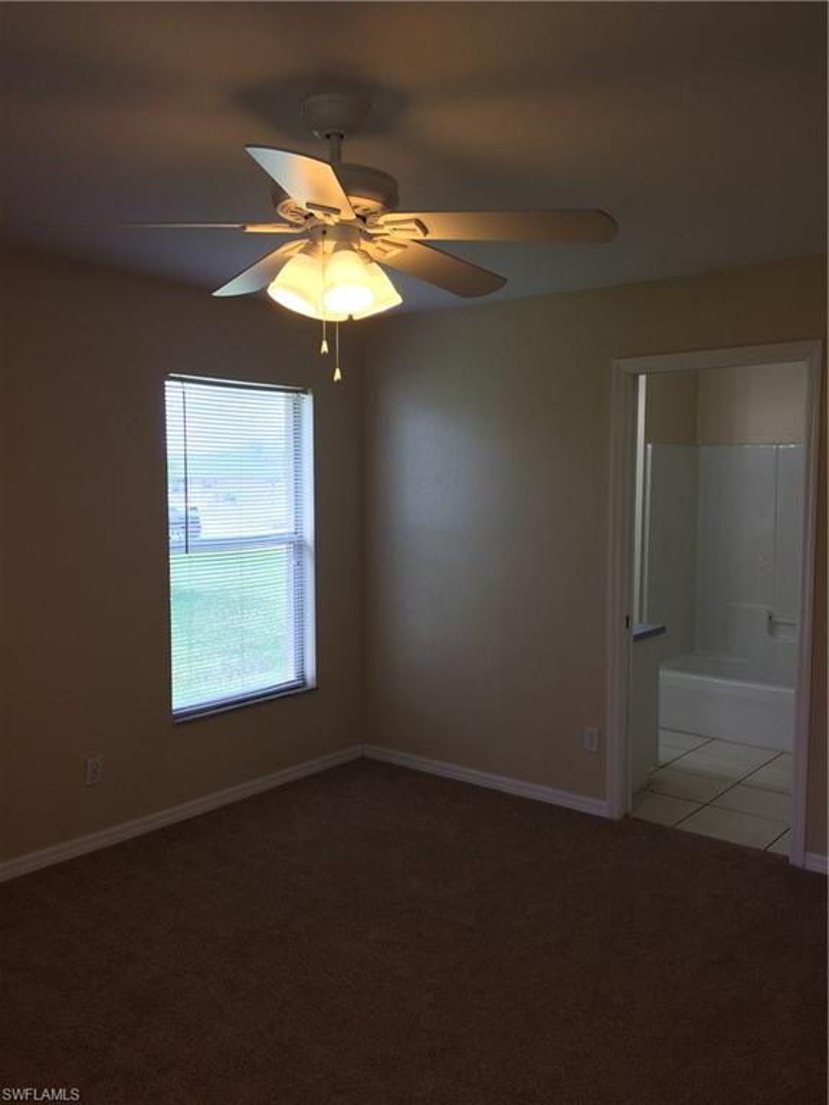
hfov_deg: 48.2
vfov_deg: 61.7
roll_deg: +1.0
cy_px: 552
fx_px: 926
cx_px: 414
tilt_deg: -5.9
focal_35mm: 29
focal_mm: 4.15
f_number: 2.2
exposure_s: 1/120
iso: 64
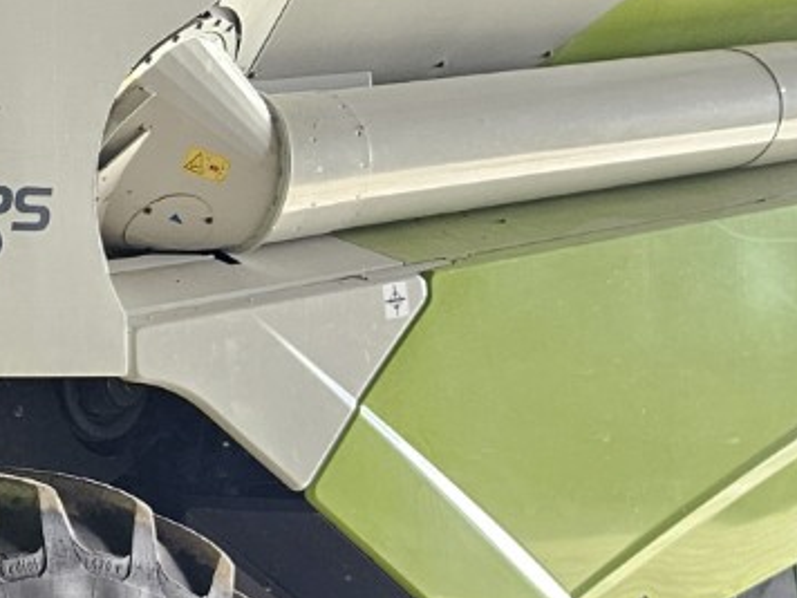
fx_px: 2141
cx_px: -163
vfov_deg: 15.9
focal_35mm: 93
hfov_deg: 19.8
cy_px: 361
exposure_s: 1/200
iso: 320
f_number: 1.8
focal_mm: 5.4
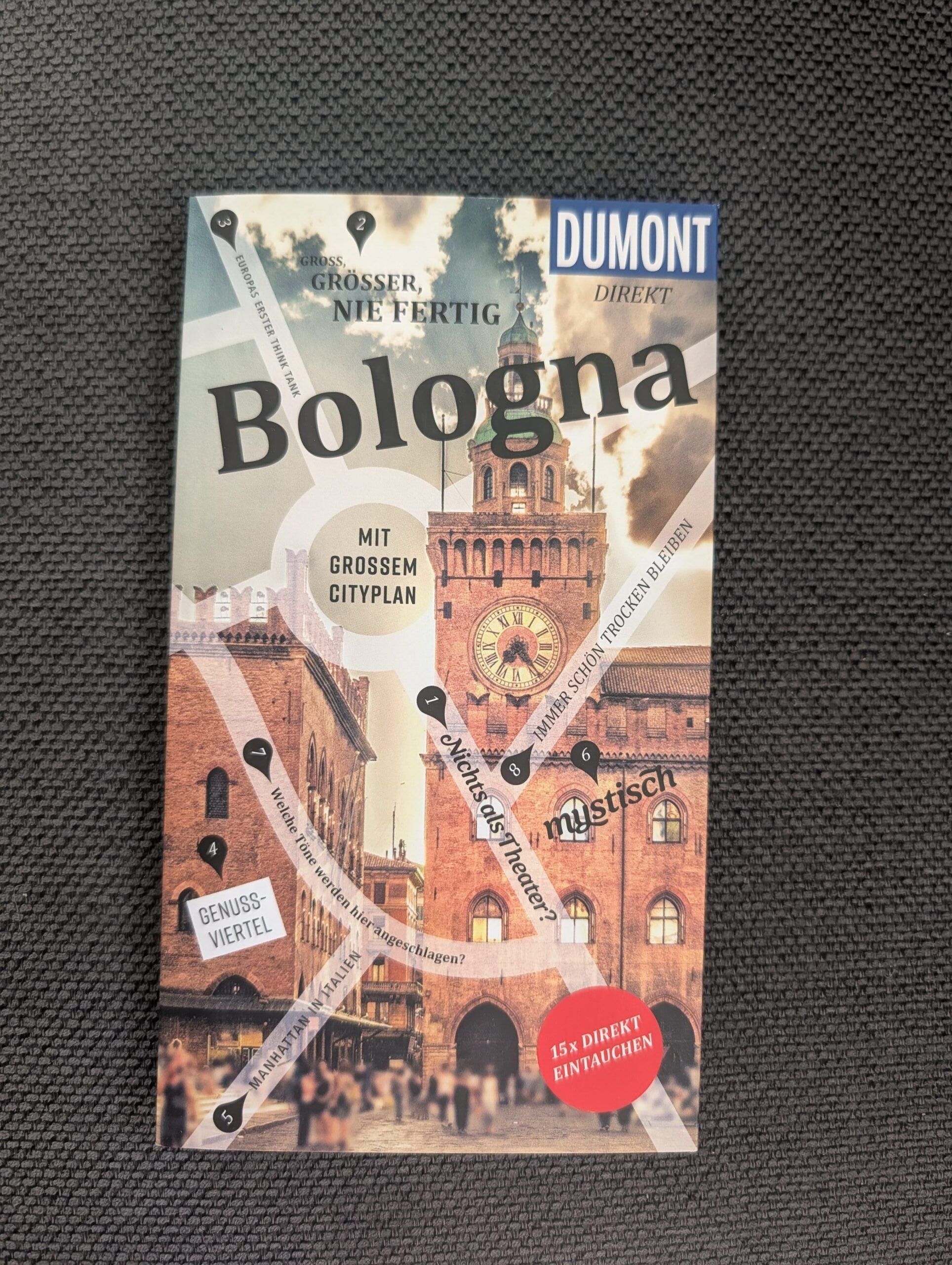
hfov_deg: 56.9
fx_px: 878
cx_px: 476
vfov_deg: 71.5
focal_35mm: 24
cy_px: 632
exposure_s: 1/340
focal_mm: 6.9
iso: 141
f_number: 1.68
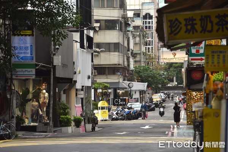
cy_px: 76
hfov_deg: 11.1
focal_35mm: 185
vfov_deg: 7.4
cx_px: 114
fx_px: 1172
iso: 200
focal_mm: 185
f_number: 5.6
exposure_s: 1/160
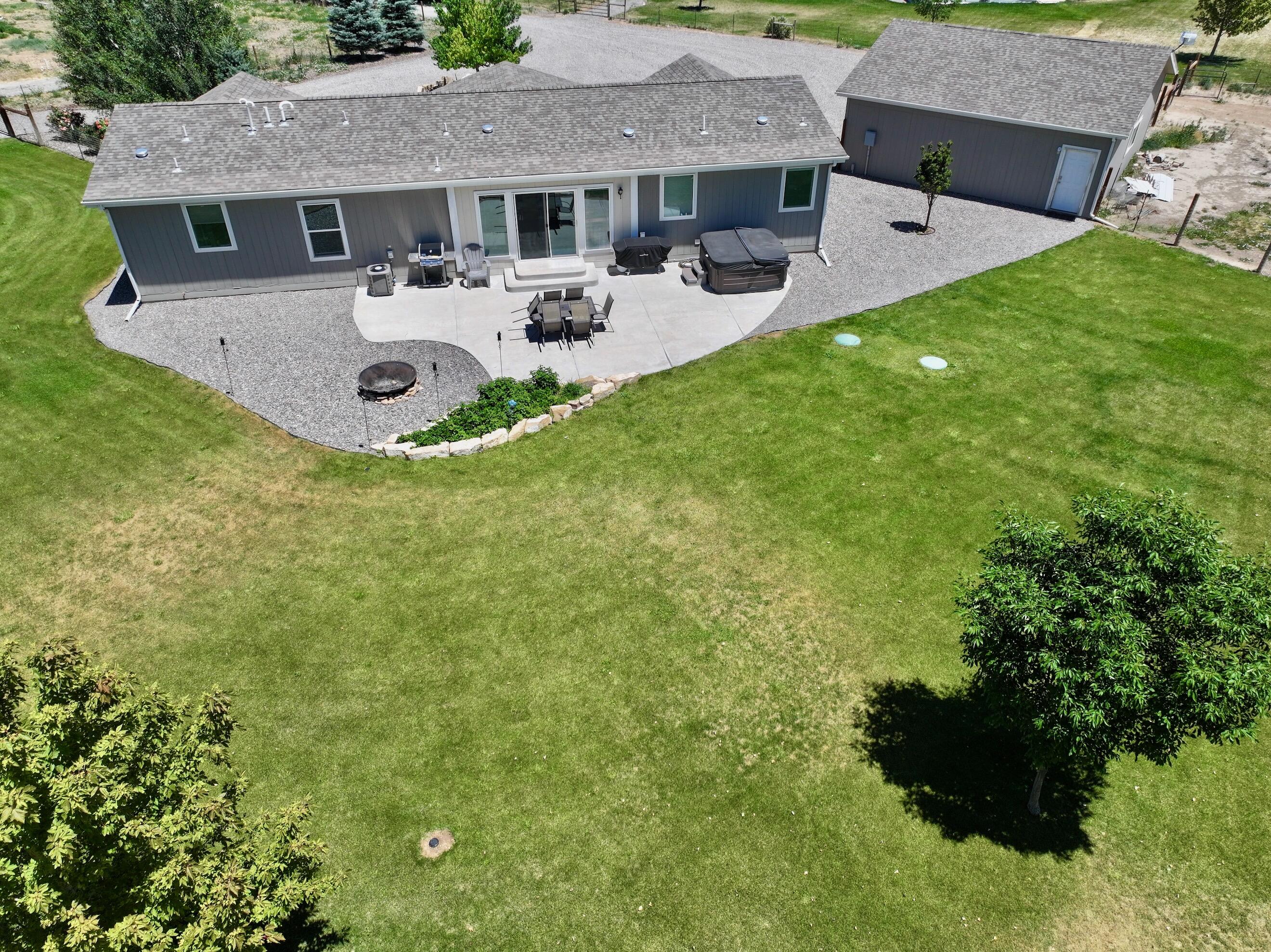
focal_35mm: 24
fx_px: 881
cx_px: 636
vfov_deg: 56.8
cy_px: 476
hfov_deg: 71.6
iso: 100
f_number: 2.8
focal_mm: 12.29
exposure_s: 1/2500
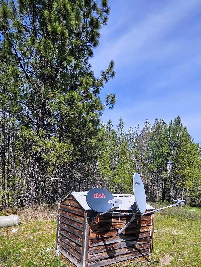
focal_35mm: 21
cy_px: 192
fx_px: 163
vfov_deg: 74.6
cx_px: 119
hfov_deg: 63.0
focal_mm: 1.74
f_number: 2.2
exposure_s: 1/1488
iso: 32
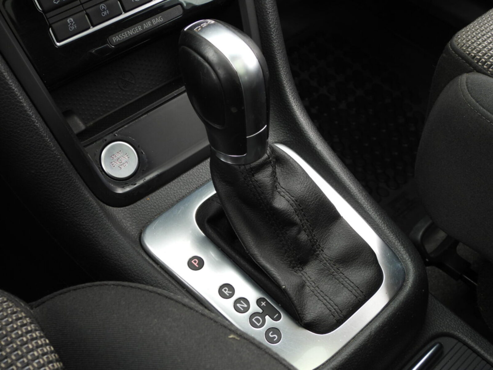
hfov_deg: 42.9
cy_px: 185
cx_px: 246
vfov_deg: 32.9
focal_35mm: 44
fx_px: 627
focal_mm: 7.9
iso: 100
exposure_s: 1/50
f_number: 3.2
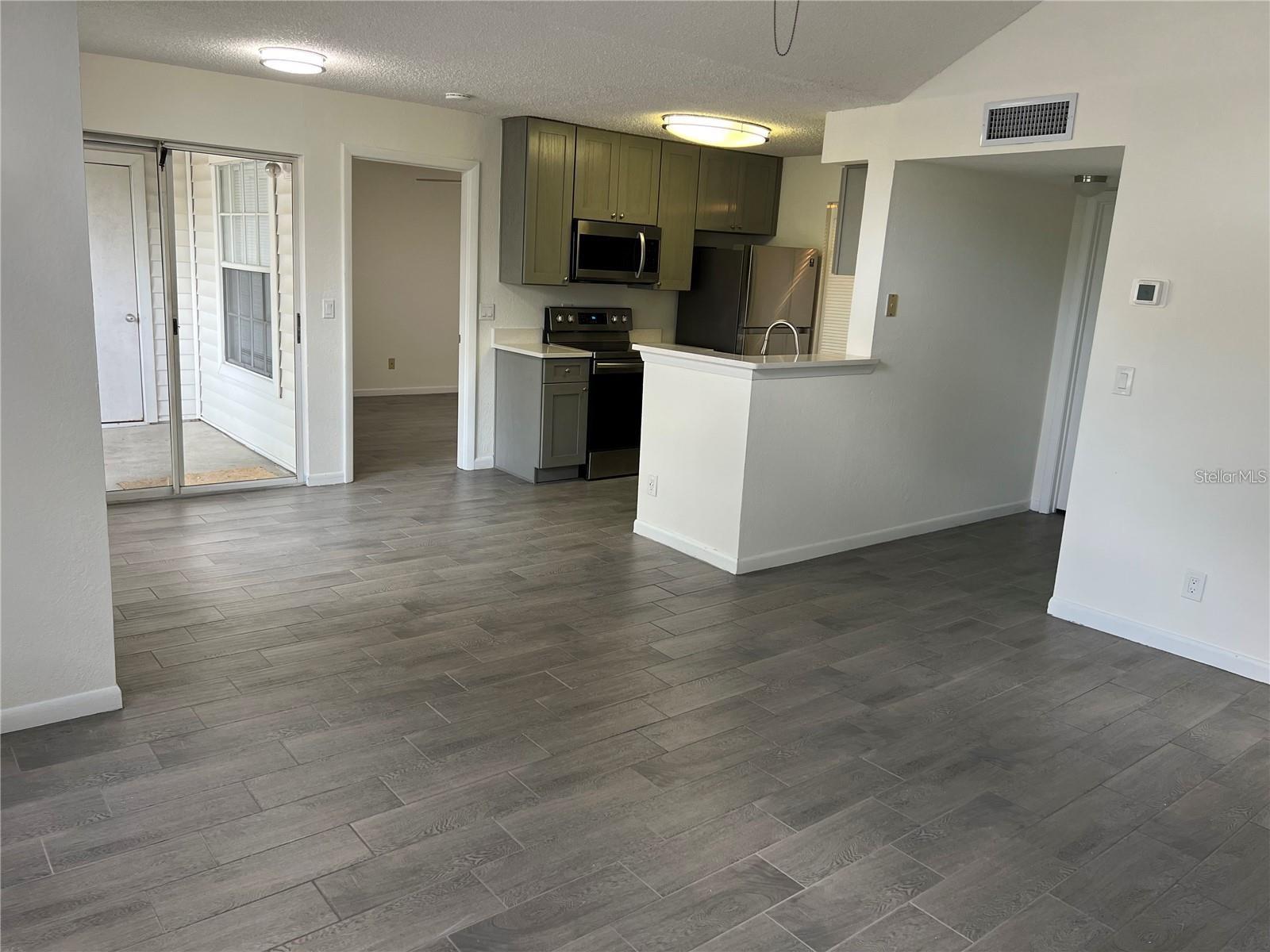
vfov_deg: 53.1
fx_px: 954
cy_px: 476
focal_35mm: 26
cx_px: 635
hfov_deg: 67.3
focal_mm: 5.7
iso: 125
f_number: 1.5
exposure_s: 1/120
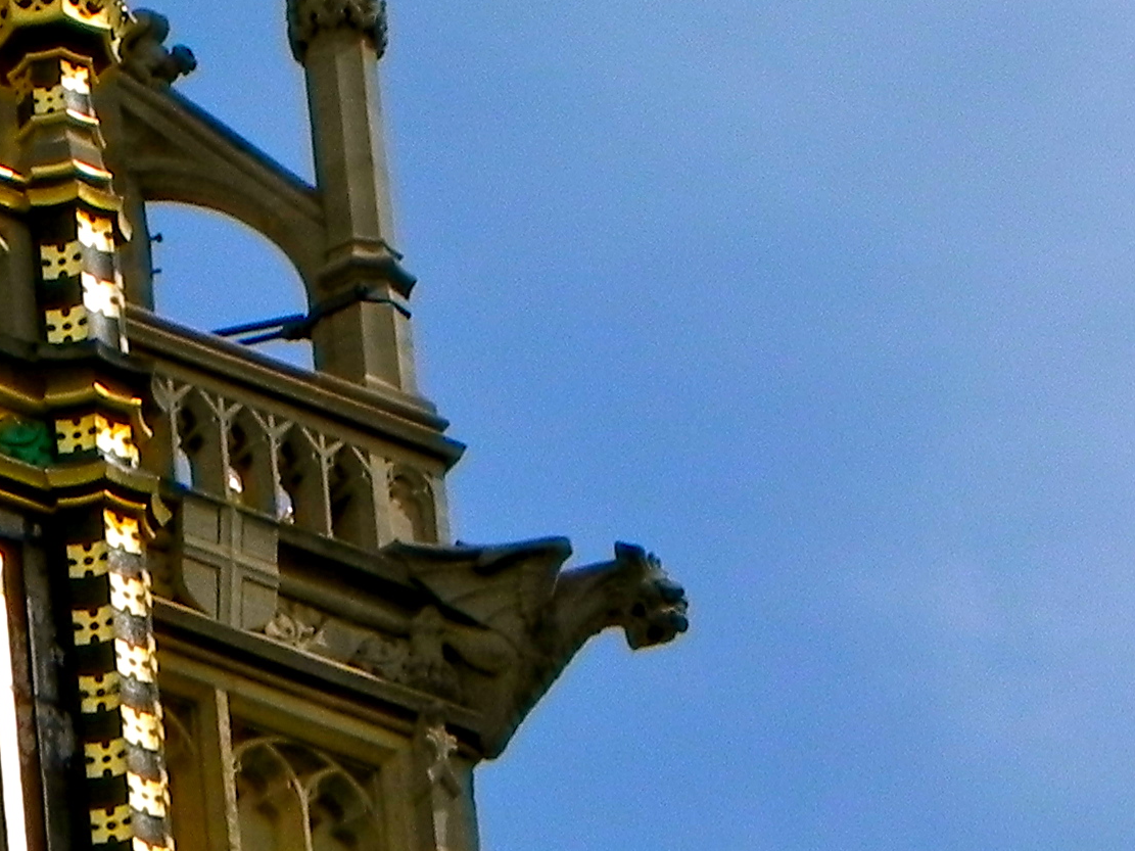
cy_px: 1041
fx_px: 22818
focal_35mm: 696
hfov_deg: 2.8
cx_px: -620
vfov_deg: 2.1
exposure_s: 1/663
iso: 160
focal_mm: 37.7
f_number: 8
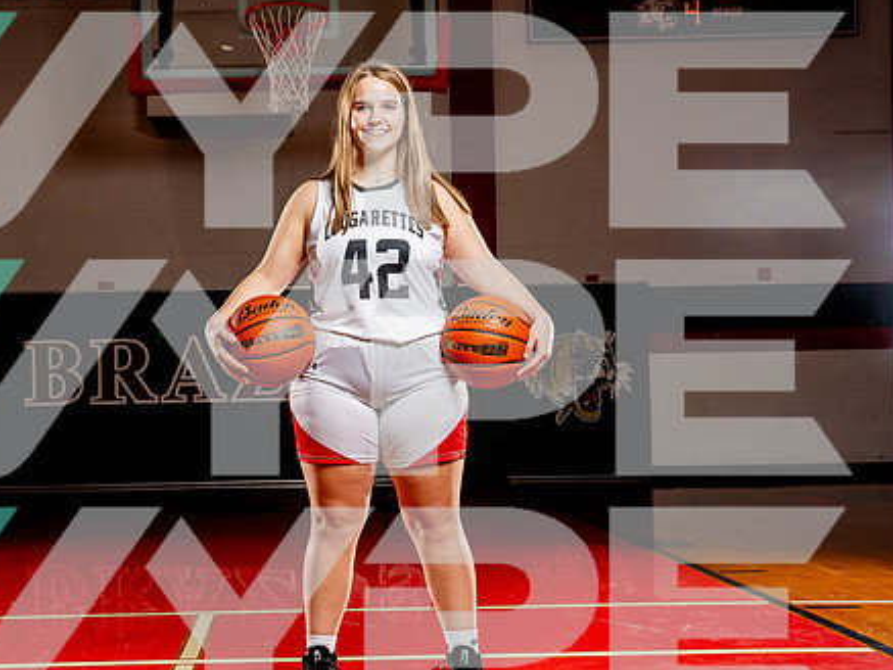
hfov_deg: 37.2
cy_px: 369
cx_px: 331
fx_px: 1316
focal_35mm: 51
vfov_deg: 28.6
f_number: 8
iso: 100
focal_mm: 40
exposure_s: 1/250
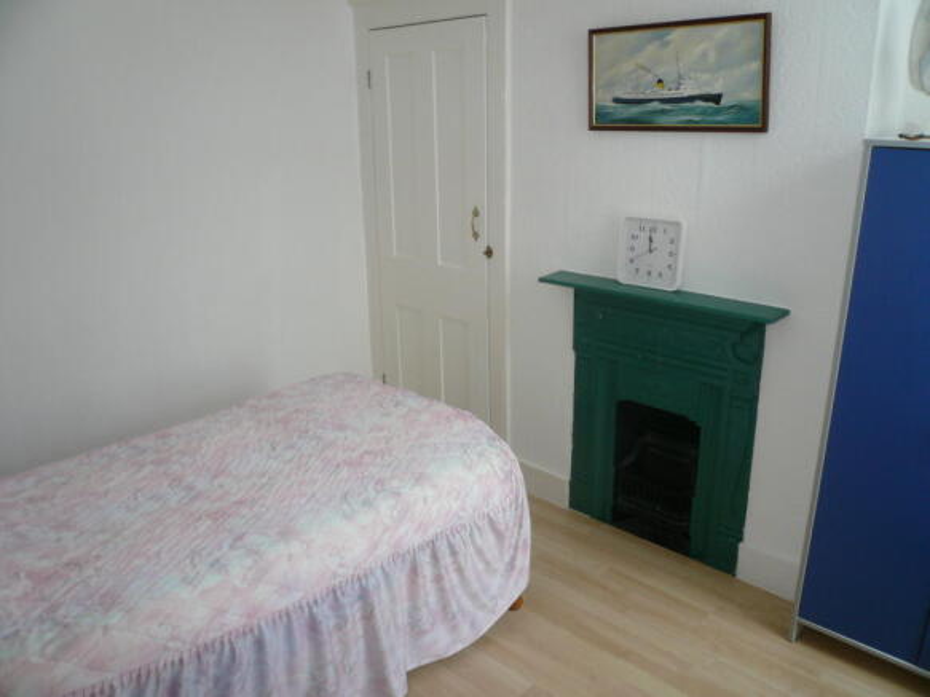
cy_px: 348
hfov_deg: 63.5
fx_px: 752
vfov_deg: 49.7
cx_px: 465
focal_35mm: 28
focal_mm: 4.6
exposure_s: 1/30
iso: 100
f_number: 2.8
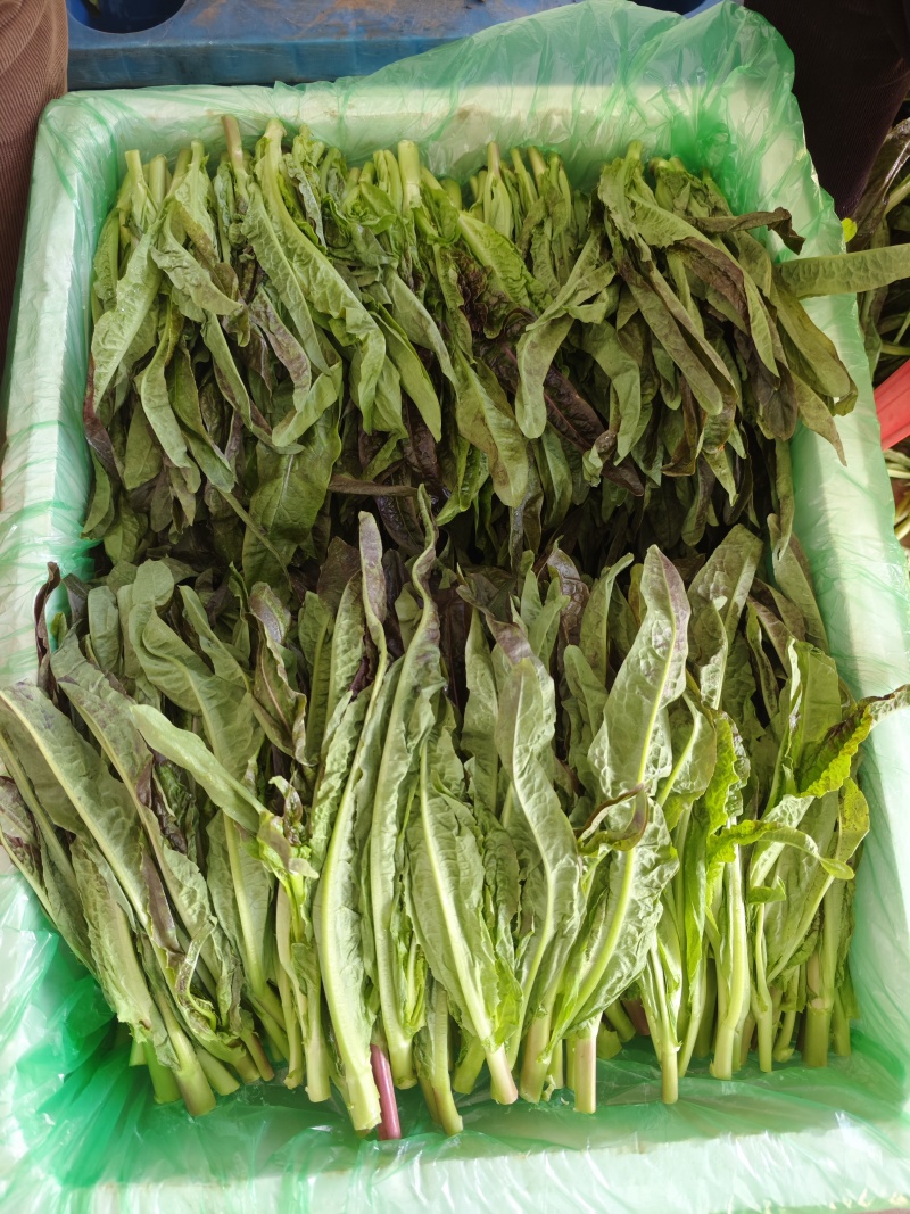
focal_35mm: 24
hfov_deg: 56.8
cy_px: 607
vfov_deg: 71.6
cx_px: 455
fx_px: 841
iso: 320
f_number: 1.6
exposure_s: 1/100
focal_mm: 5.84
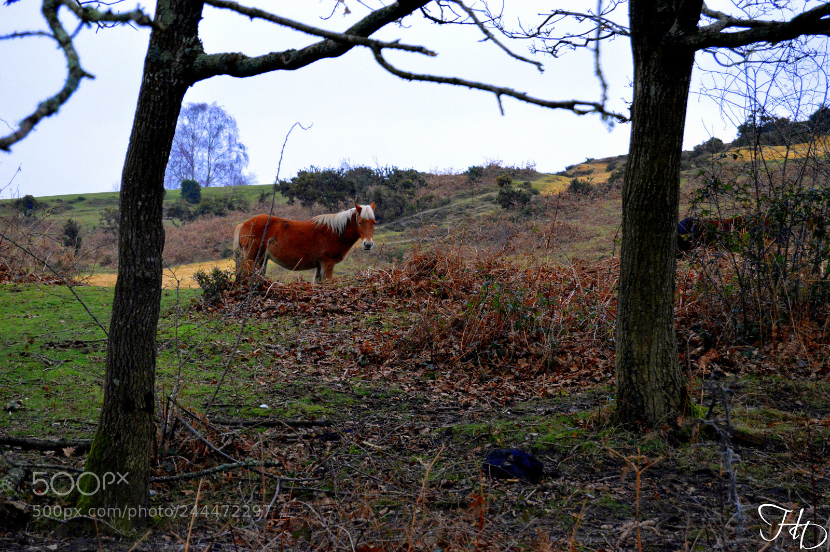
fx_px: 1900
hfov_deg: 24.6
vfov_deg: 16.5
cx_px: 415
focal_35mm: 82
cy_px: 276
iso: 3200
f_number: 5.6
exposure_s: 1/500
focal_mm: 55
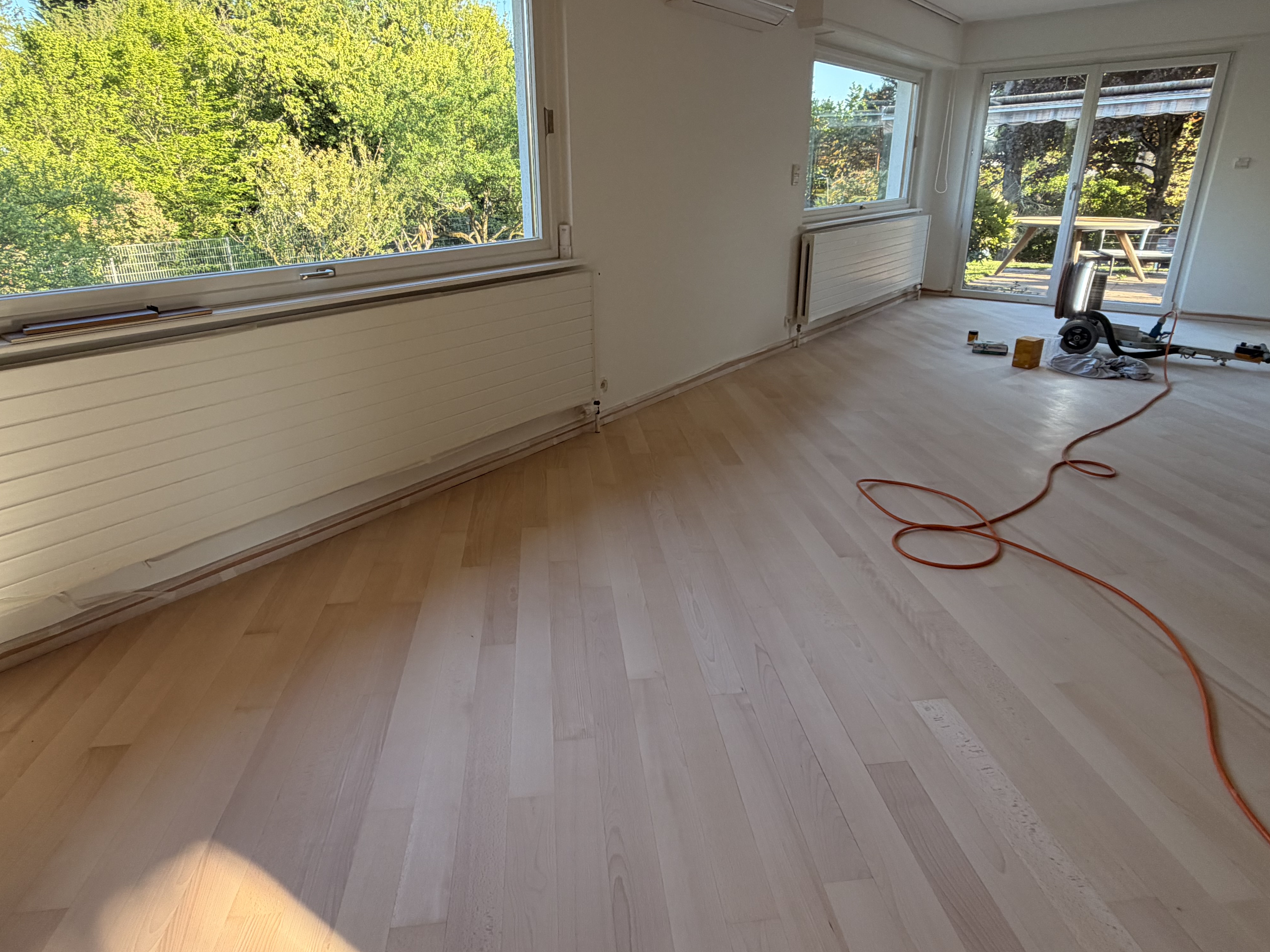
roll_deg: +1.1
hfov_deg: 81.7
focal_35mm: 20
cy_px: 419
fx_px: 734
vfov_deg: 65.8
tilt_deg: -19.2
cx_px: 620
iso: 100
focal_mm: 2.22
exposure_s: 1/121
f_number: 2.2
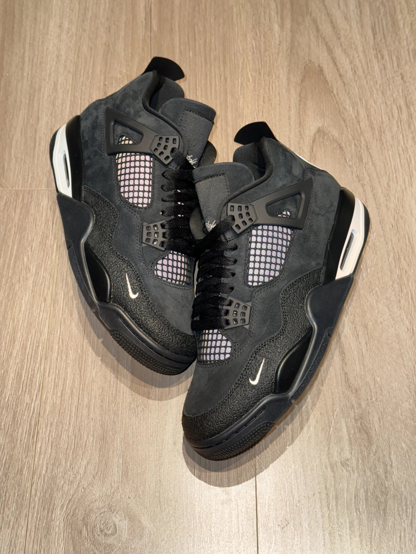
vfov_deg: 39.7
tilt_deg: -61.8
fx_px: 769
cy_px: 277
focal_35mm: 48
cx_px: 208
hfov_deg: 30.3
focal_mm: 6.76
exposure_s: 1/23
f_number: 1.78
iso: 64
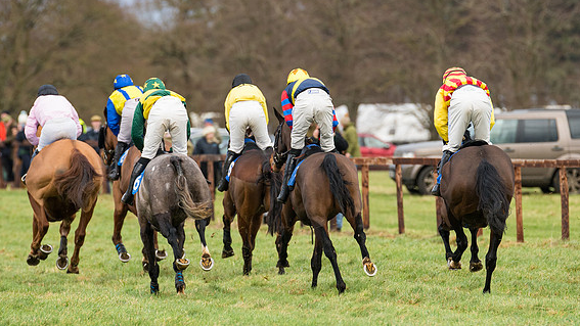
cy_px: 152
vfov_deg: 2.8
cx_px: 293
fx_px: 6675
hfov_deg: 5.0
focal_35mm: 434
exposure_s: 1/1000
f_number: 4
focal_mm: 270
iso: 800
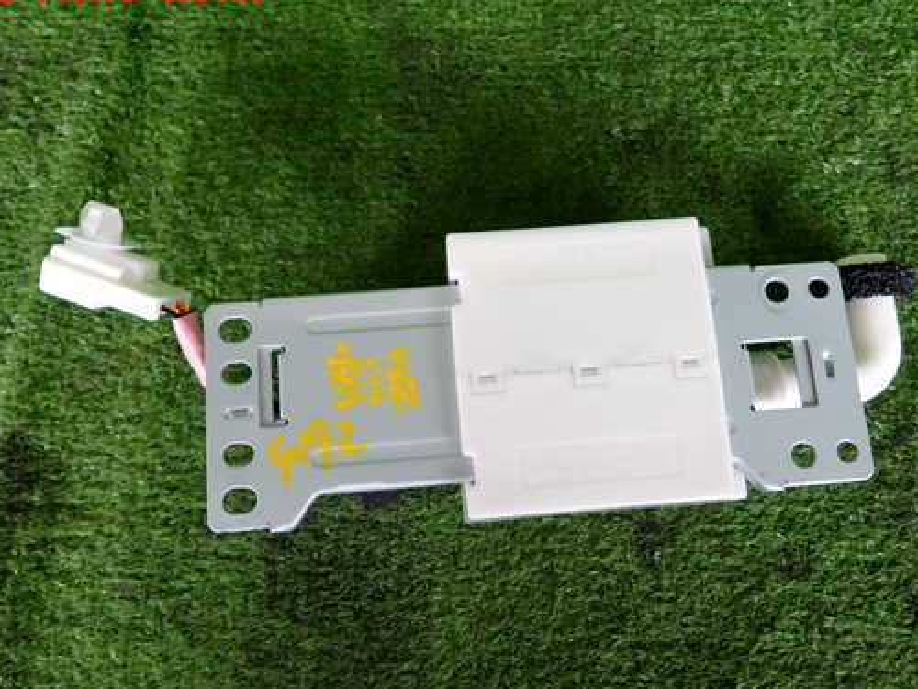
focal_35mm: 30
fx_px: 796
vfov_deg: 46.7
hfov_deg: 59.9
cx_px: 477
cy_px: 380
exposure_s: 1/100
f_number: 2
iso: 200
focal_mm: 4.5
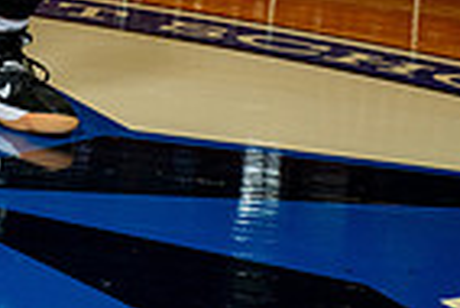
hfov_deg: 17.6
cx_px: 39
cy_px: -418
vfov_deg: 10.5
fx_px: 1458
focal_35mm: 114
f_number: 7.1
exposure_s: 1/200
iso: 800
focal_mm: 36
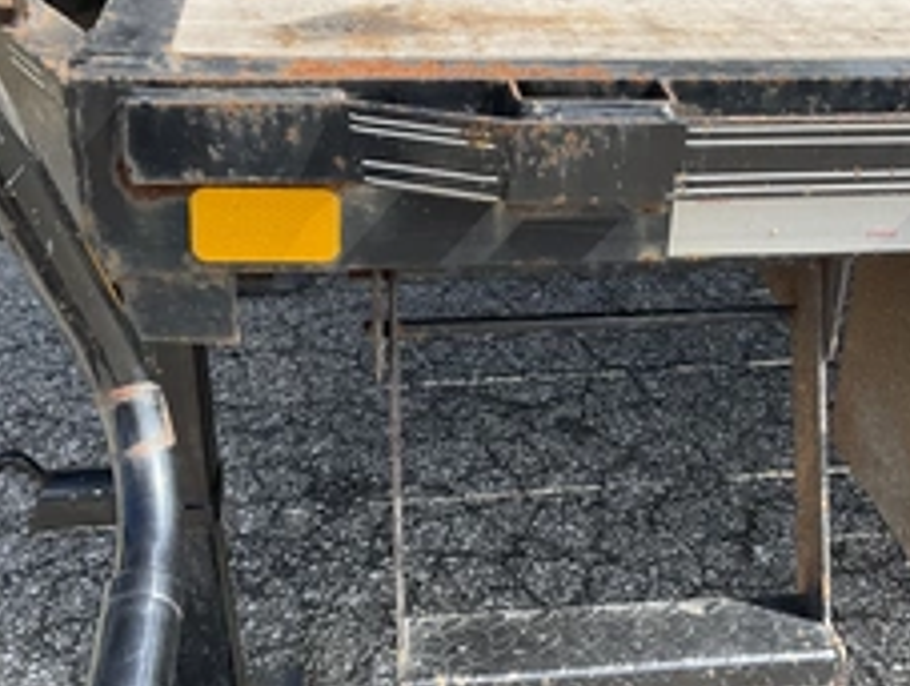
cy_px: 341
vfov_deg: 28.6
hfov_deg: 37.2
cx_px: 573
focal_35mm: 51
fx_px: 1343
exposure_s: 1/504
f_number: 1.8
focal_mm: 3
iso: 25
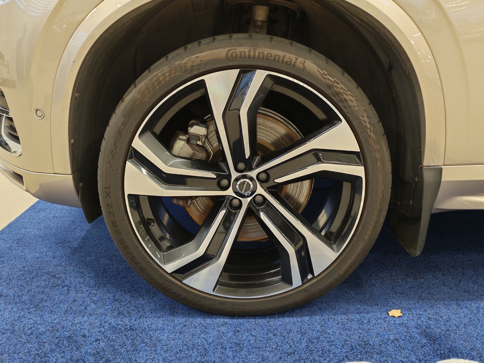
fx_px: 461
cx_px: 242
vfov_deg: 42.9
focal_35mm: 33
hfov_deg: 55.4
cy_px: 182
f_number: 1.9
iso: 994
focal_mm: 6.12
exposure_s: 1/100
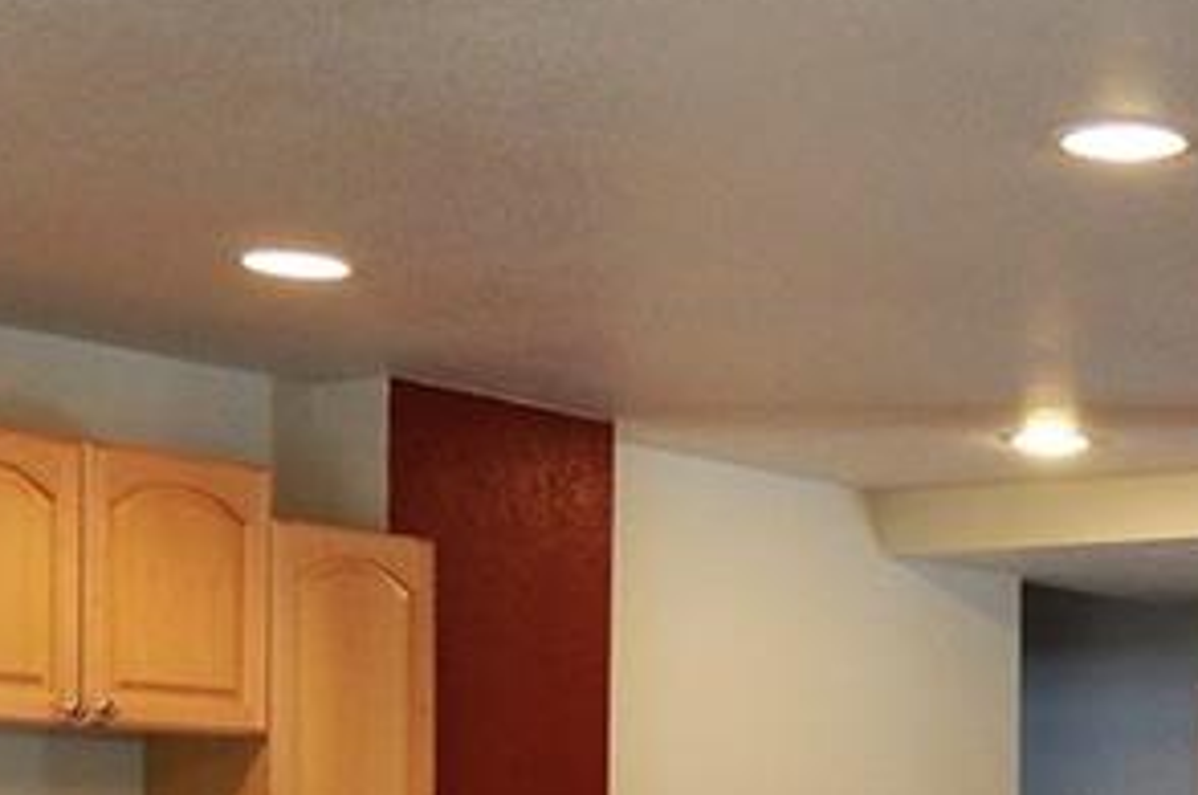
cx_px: 1255
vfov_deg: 14.6
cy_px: 1027
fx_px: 2981
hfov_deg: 21.7
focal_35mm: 90
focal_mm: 11
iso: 400
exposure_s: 1/60
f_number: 4
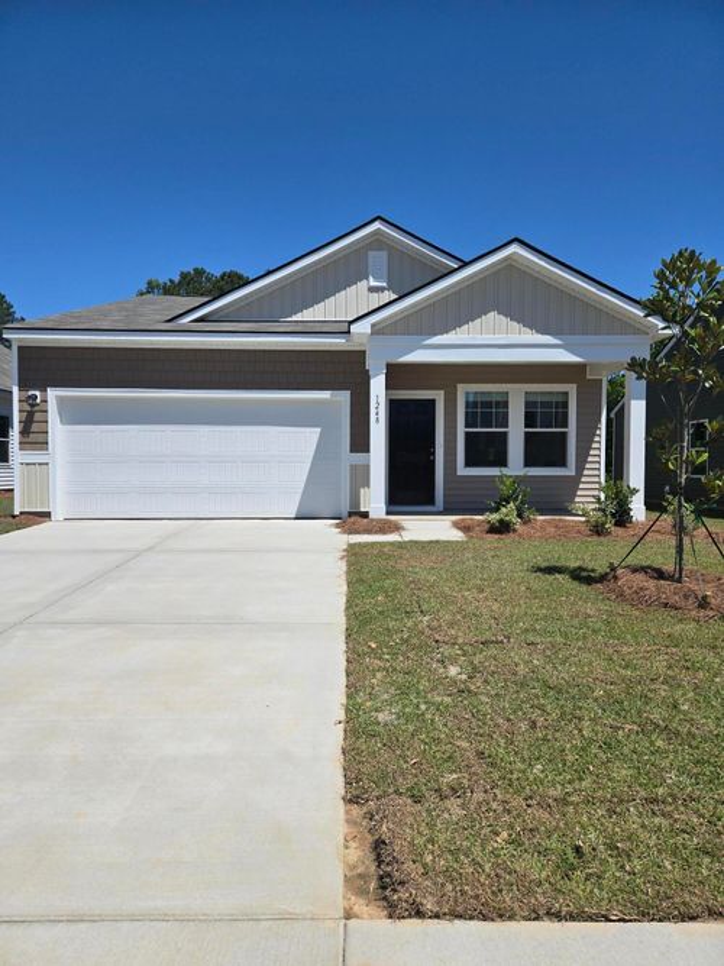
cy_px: 483
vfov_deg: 73.9
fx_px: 642
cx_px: 362
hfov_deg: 58.9
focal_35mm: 23
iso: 25
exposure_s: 1/3009
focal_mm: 5.4
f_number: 1.8
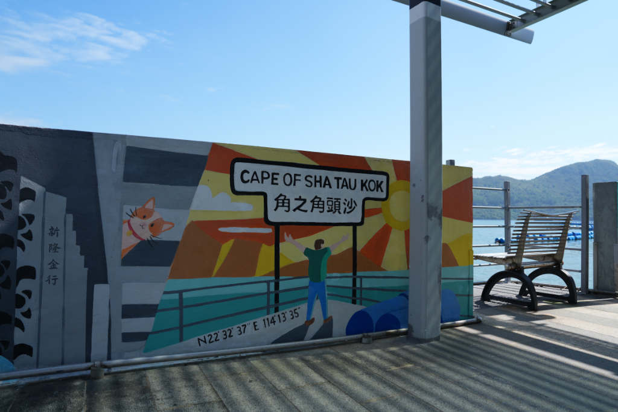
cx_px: 309
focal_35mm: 24
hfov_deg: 73.7
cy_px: 206
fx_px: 412
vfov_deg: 53.1
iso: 100
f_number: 2.8
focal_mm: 24
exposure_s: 1/1600
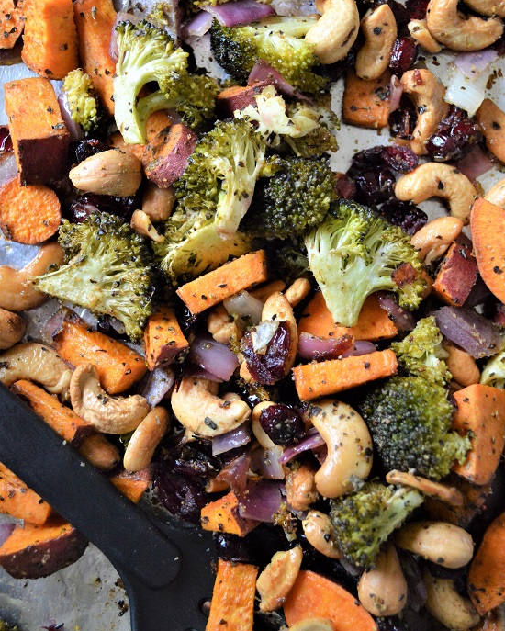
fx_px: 896
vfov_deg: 38.6
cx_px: 275
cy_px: 242
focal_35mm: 48
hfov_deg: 31.4
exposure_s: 1/500
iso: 2800
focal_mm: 26
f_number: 4.2
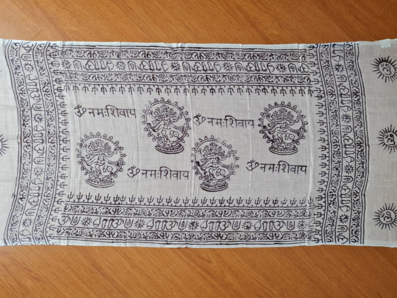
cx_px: 198
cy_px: 149
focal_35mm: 26
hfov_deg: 67.3
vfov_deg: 53.1
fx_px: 298
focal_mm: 5.4
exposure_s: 1/120
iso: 160
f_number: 1.8
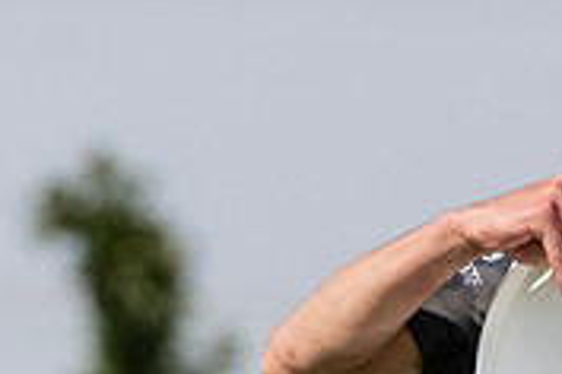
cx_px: 691
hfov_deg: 1.2
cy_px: 821
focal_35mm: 1725
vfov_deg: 0.8
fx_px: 26927
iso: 200
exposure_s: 1/2500
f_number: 4
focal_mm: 200
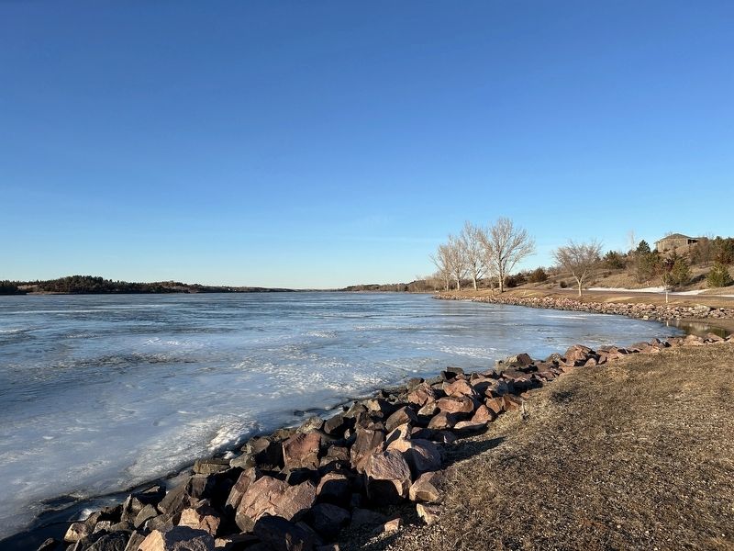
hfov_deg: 67.3
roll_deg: -0.1
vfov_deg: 53.1
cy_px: 276
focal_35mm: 26
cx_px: 367
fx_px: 551
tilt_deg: +1.9
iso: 50
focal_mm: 5.7
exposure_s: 1/3165
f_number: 1.5
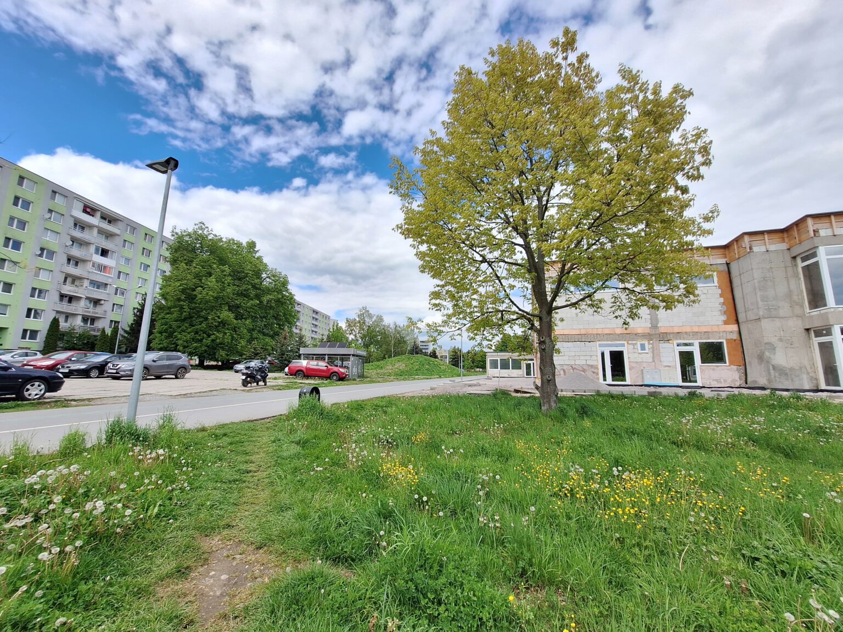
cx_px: 422
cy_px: 316
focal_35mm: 13
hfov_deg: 106.2
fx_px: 317
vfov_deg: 89.9
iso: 40
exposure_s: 1/1585
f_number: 2.2
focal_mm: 1.74
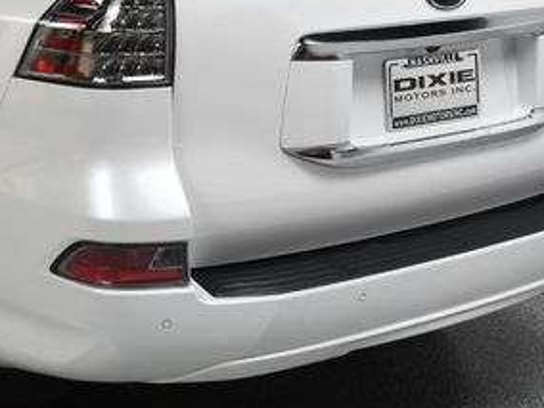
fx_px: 1226
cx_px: 151
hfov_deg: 24.8
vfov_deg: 18.6
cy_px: 52
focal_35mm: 78
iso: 100
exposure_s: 1/160
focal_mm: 24
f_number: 13
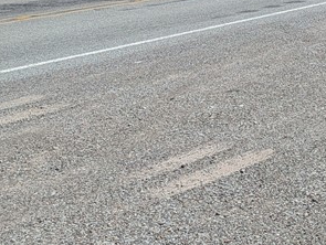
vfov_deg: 16.0
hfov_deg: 19.3
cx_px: 540
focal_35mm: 83
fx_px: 783
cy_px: -149
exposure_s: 1/1435
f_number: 1.68
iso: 22
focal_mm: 6.9
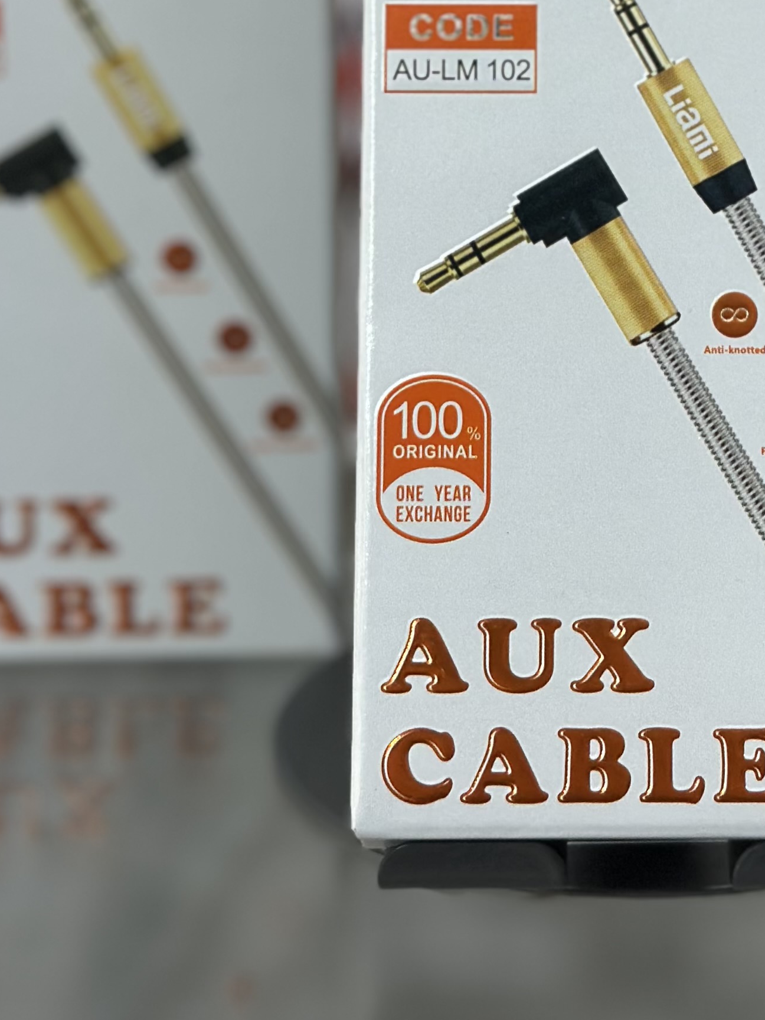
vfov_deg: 17.1
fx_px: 3300
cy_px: -35
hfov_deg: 13.2
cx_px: 625
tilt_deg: -11.9
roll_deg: -1.2
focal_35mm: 112
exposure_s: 1/223
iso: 80
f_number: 1.78
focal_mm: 6.86
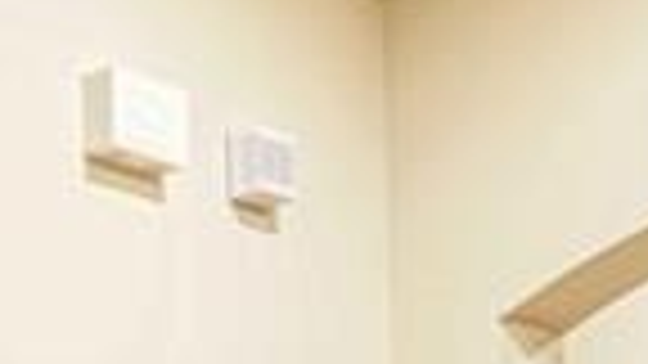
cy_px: 831
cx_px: -518
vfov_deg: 9.3
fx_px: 2045
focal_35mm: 119
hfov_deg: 15.5
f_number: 4
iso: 100
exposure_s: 1/1.25
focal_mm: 16
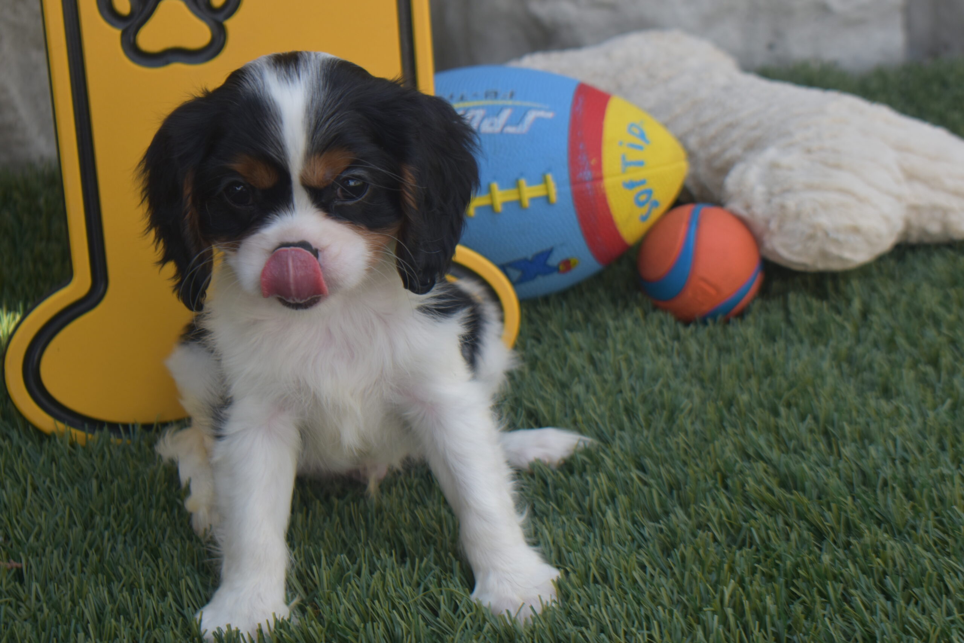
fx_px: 2209
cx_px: 482
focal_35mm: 82
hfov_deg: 24.6
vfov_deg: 16.6
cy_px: 322
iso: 200
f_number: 5.6
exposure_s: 1/250
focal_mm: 55
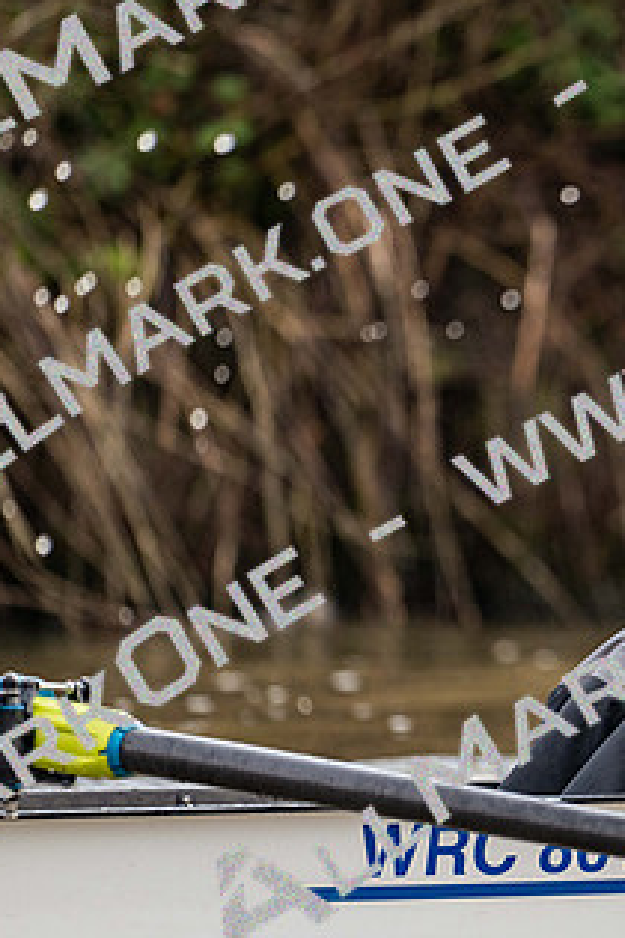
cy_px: 514
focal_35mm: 736
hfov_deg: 1.9
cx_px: 821
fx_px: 19165
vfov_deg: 2.8
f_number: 4.5
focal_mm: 400
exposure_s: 1/1600
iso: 560
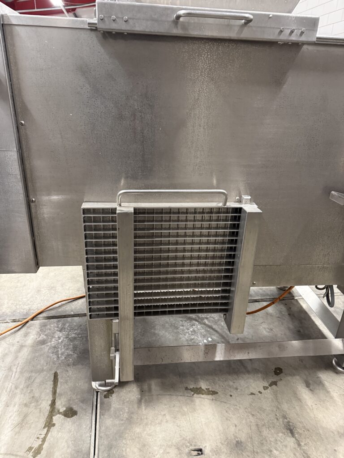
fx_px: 318
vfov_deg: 71.6
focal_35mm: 24
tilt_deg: -23.6
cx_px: 172
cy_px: 229
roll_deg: -2.7
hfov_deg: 56.8
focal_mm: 6.76
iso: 640
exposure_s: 1/33
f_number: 1.78
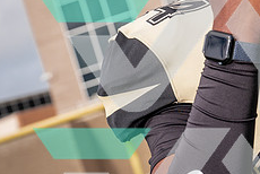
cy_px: 51
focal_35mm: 160
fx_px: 1157
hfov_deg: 12.5
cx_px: 324
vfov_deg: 8.6
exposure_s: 1/1600
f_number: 6.3
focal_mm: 63
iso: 400
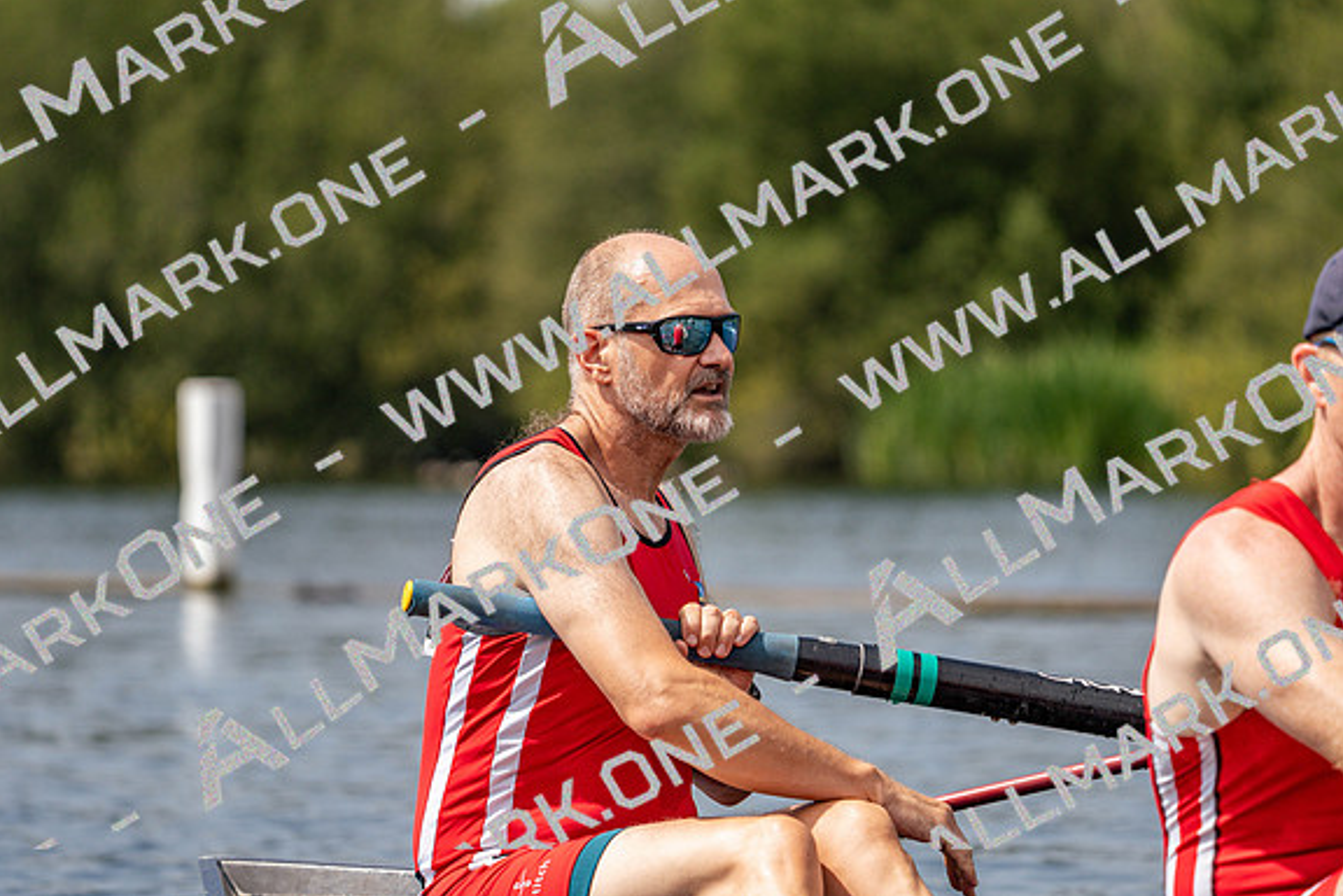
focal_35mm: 277
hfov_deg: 7.4
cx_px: 669
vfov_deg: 5.0
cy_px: 449
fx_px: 10333
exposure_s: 1/1600
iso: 250
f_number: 5.6
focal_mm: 275
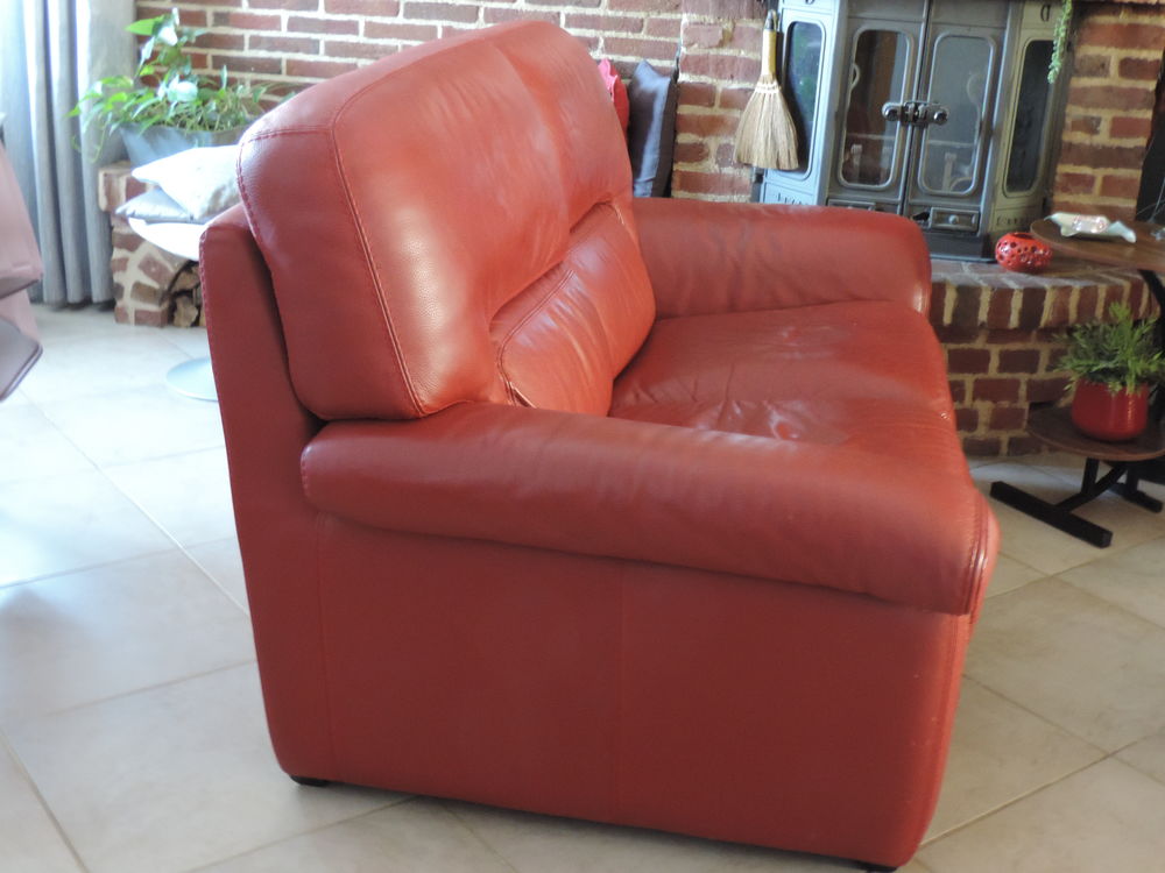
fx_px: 1447
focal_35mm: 43
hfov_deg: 43.9
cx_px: 582
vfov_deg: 33.6
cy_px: 436
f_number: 3.4
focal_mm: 7.6
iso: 800
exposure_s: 1/2
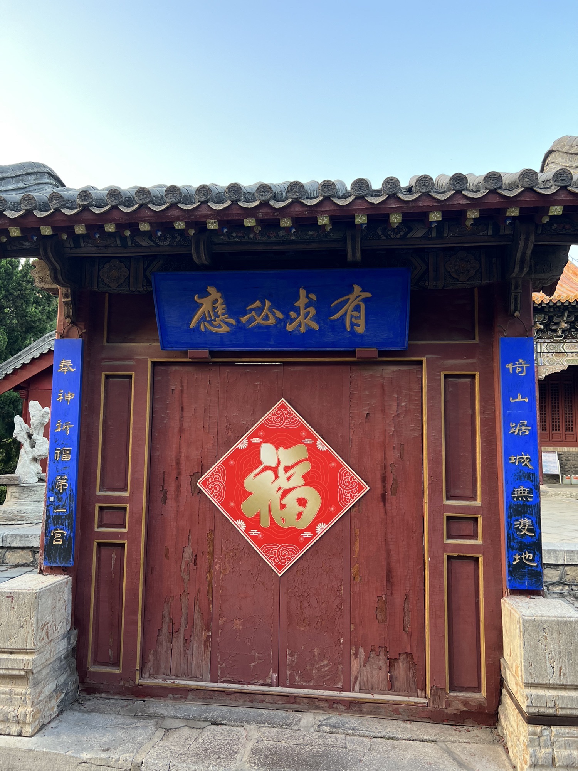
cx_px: 289
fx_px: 579
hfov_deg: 53.1
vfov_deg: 67.3
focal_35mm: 26
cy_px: 386
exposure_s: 1/121
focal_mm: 5.7
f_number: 1.5
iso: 50
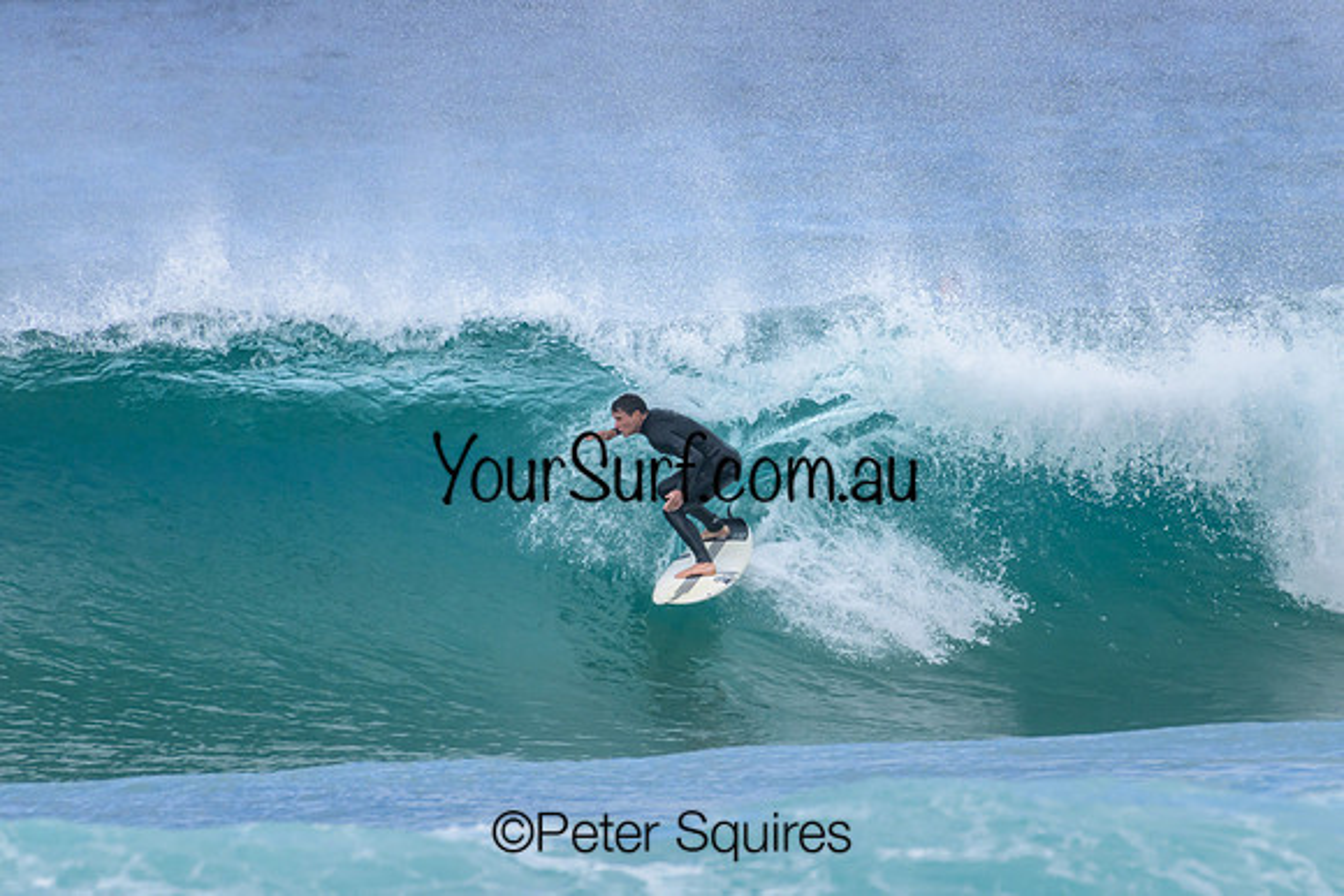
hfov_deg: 2.1
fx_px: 37340
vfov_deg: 1.4
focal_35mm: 1000
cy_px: 448
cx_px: 672
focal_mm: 1000
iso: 1600
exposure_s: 1/2000
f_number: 11
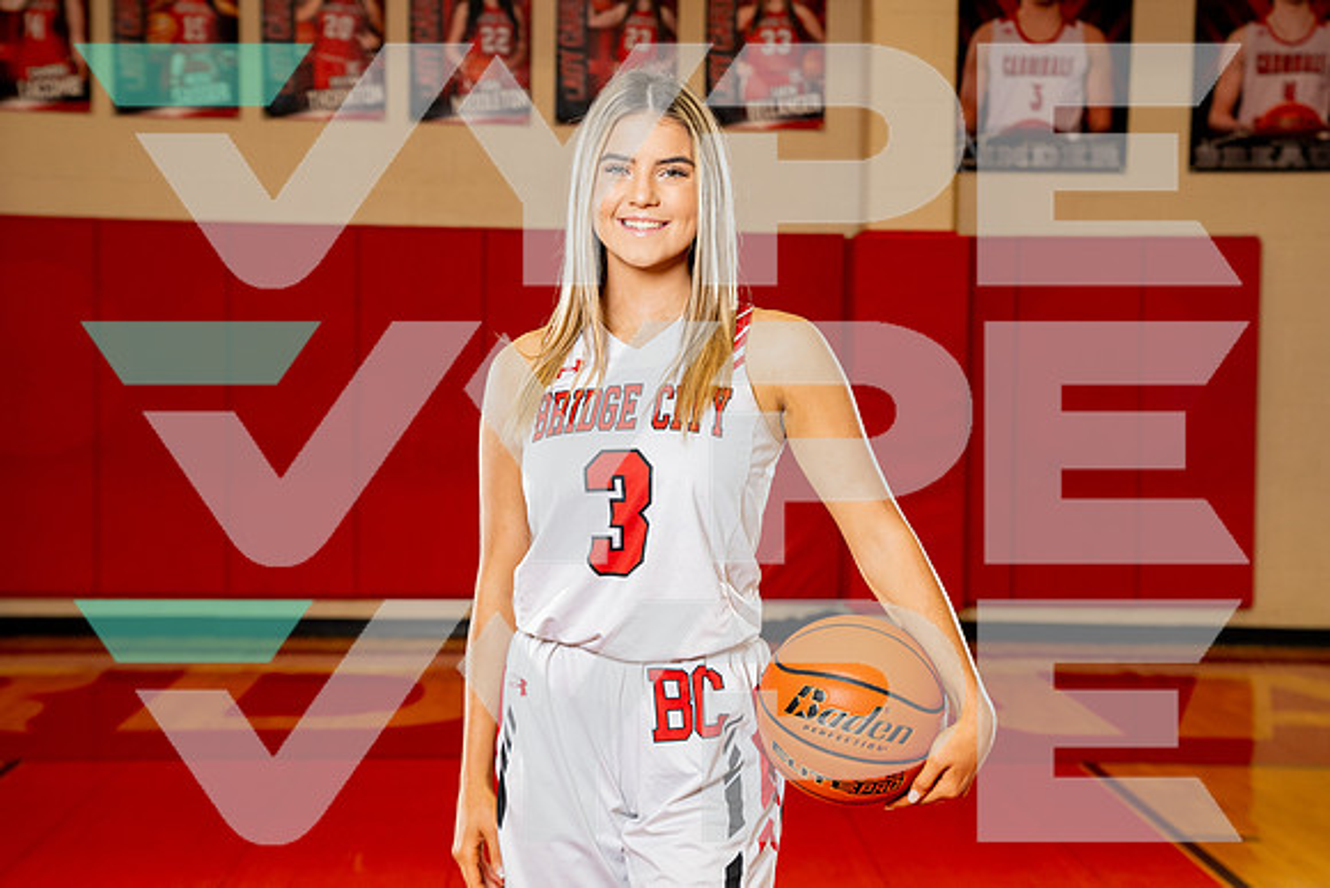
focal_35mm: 63
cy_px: 444
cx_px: 665
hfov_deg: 31.8
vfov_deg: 21.5
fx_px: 2337
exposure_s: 1/250
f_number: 4.5
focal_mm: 60
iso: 500
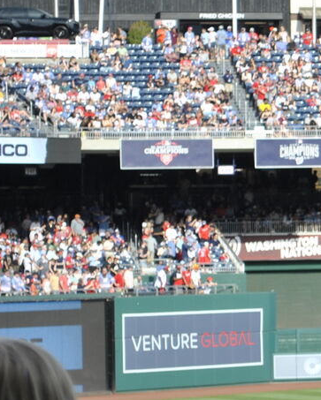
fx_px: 3247
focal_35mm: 274
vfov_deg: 7.1
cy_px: 207
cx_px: 670
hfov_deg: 5.5
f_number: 5.6
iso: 100
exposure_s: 1/250
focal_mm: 55
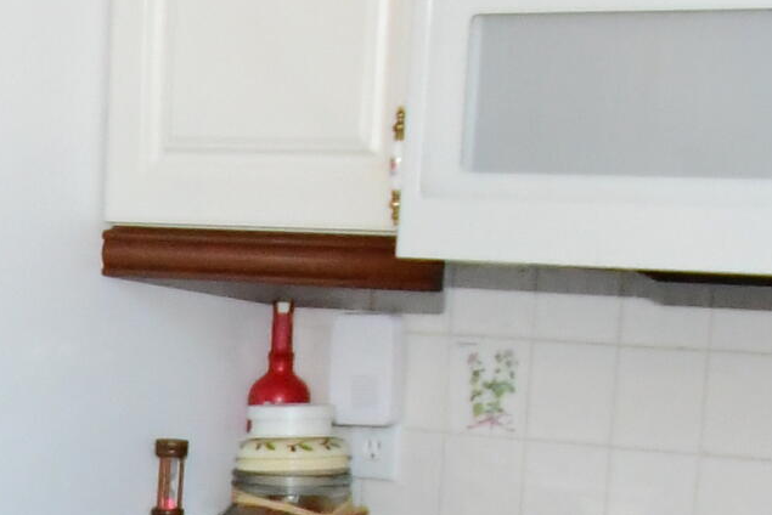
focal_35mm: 170
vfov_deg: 7.6
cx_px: -1024
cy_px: 1211
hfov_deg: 10.5
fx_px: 3647
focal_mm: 18
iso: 2000
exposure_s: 1/160
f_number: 5
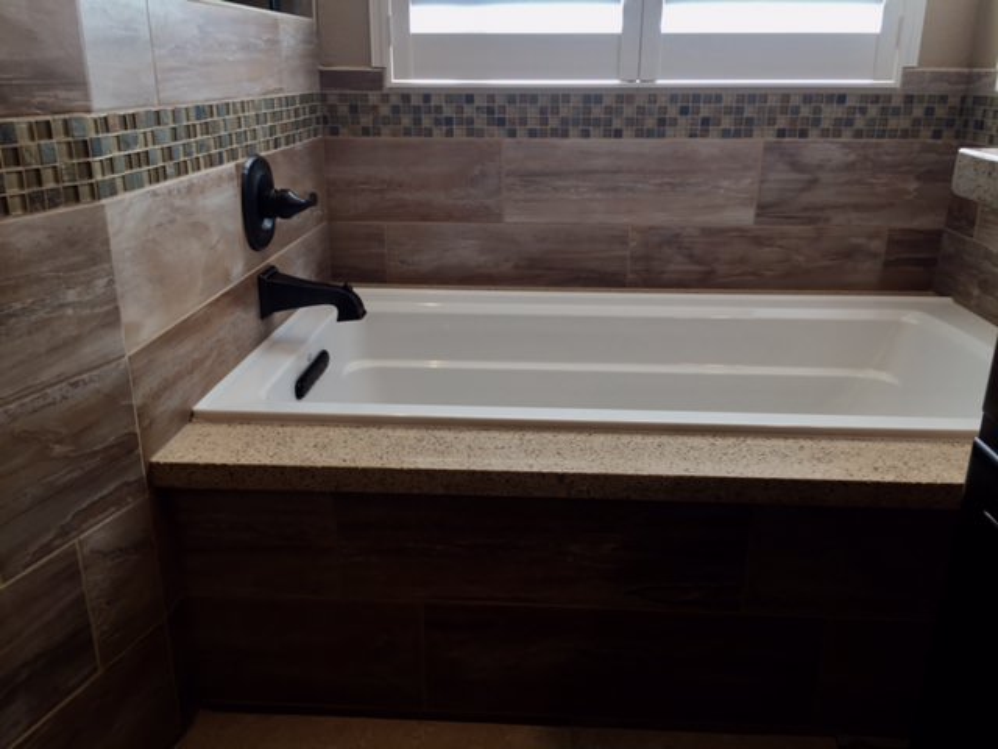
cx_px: 499
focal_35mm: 29
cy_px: 374
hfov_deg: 61.7
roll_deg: -1.6
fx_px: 836
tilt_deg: -20.4
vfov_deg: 48.2
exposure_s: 1/60
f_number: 2.2
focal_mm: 4.15
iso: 32
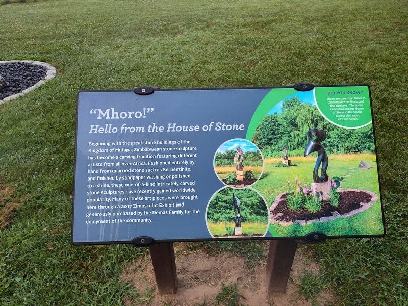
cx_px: 204
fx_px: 271
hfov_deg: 73.9
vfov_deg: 58.9
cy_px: 153
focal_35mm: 23
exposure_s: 1/200
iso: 114
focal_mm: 5.56
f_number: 1.8
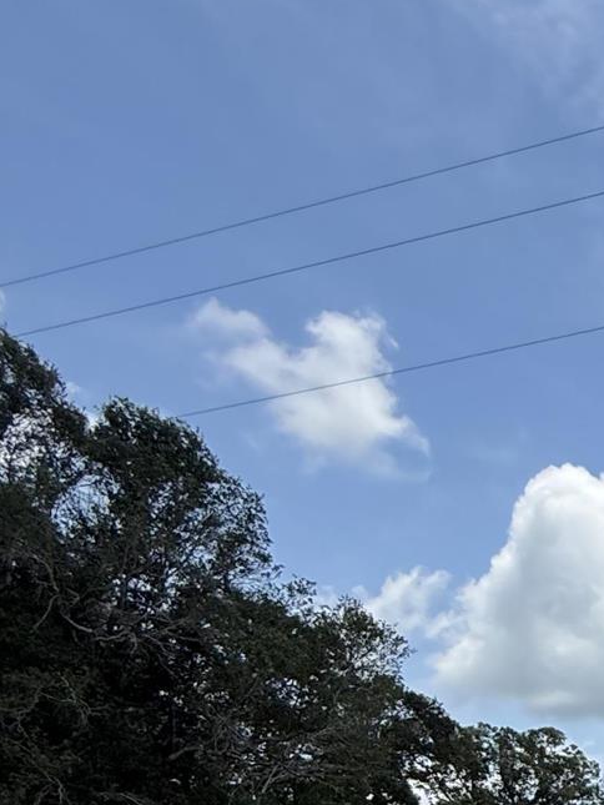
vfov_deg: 30.3
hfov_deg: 21.0
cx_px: 1057
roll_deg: -1.6
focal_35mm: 50
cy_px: 1046
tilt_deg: -2.5
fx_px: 1163
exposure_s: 1/1698
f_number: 2.2
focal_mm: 2.22
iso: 50
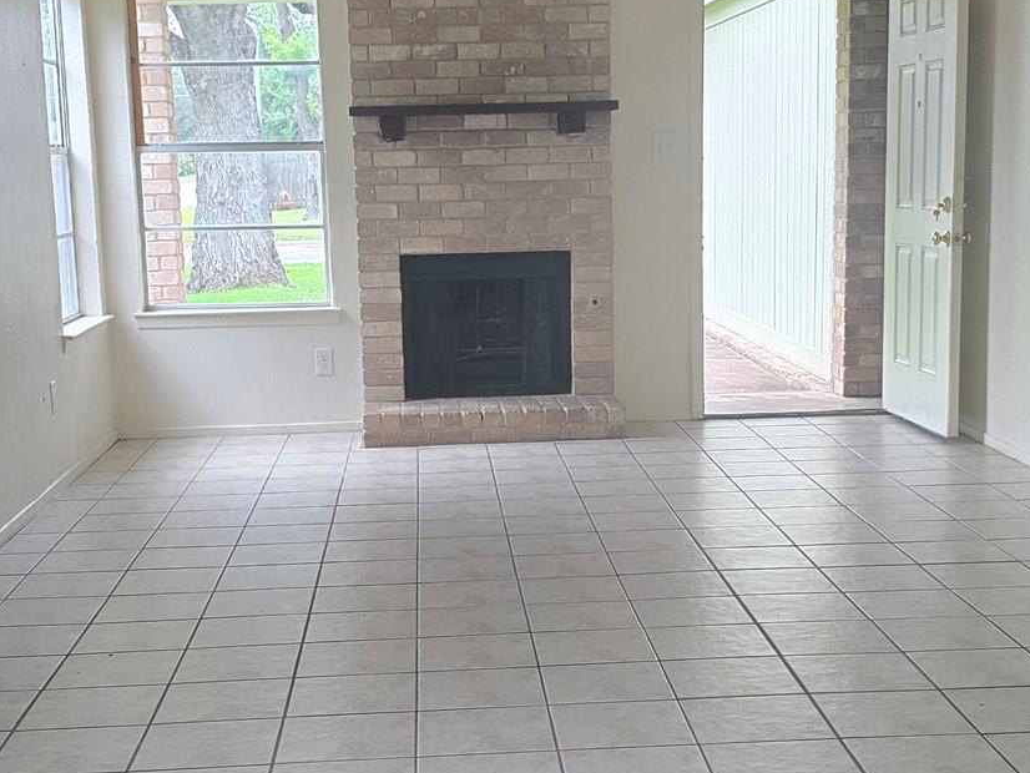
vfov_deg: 25.6
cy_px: 443
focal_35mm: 57
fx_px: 1697
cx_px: 496
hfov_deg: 33.8
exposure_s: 1/120
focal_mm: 6.3
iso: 250
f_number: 1.7
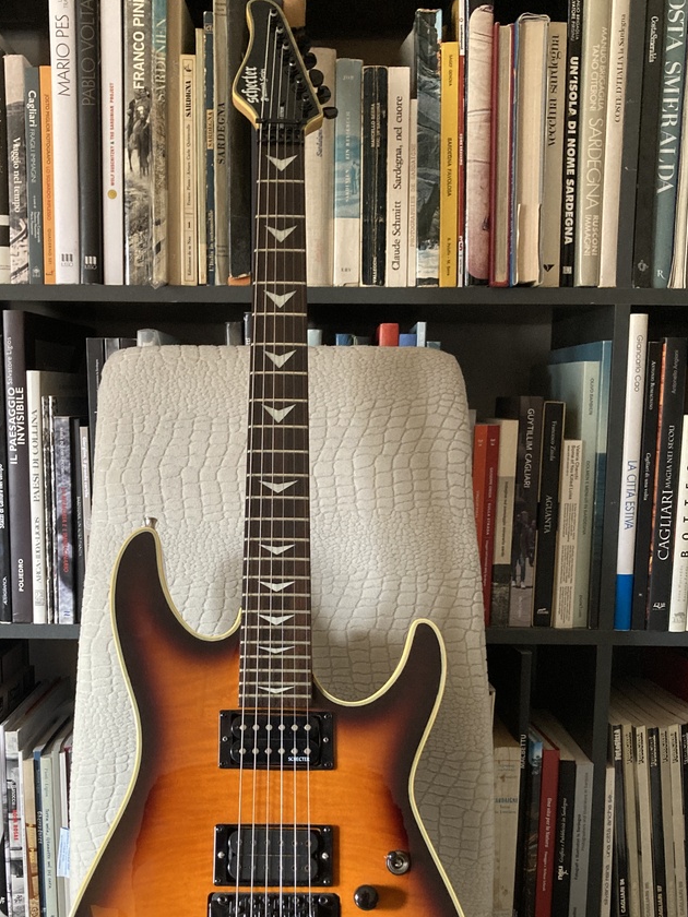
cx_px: 281
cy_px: 594
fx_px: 1060
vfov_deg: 46.2
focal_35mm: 40
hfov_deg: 35.9
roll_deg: -0.1
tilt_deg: -8.2
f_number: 1.8
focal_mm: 3.99
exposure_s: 1/50
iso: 320
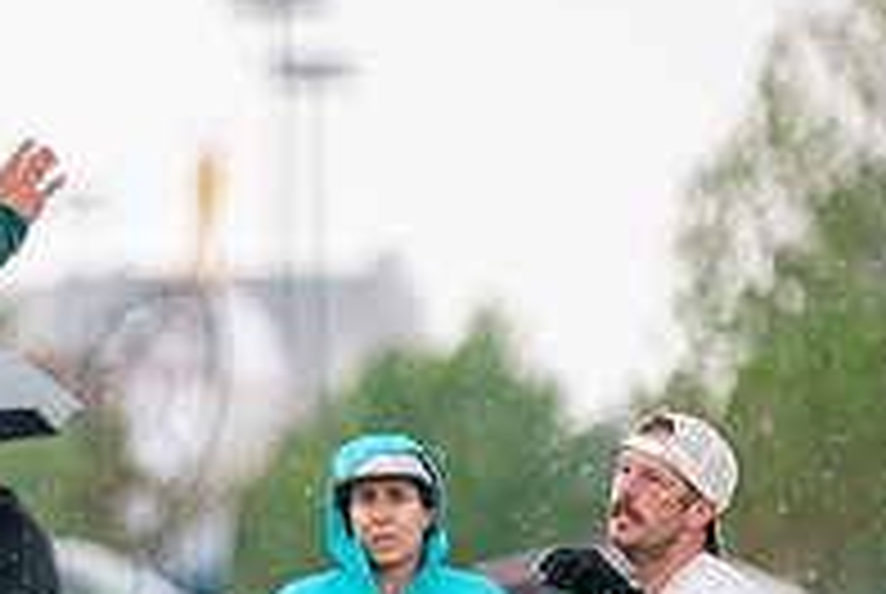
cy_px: 555
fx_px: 21912
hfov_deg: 2.3
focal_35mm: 889
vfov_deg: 1.6
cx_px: -200
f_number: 2.8
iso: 640
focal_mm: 200
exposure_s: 1/2500
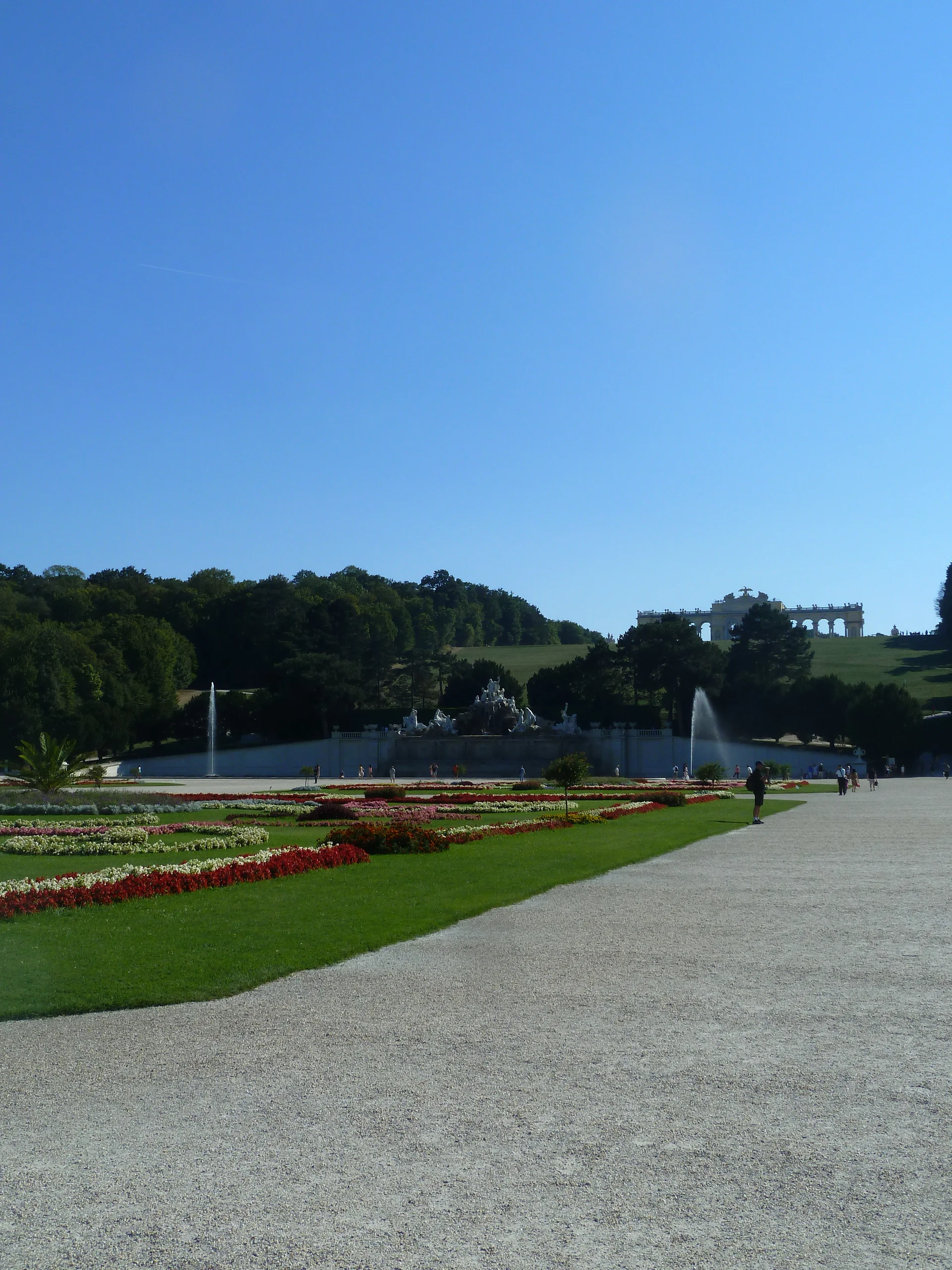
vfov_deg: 46.8
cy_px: 635
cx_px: 476
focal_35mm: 40
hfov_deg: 36.0
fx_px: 1467
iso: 80
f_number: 5.6
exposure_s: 1/500
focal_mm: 6.5
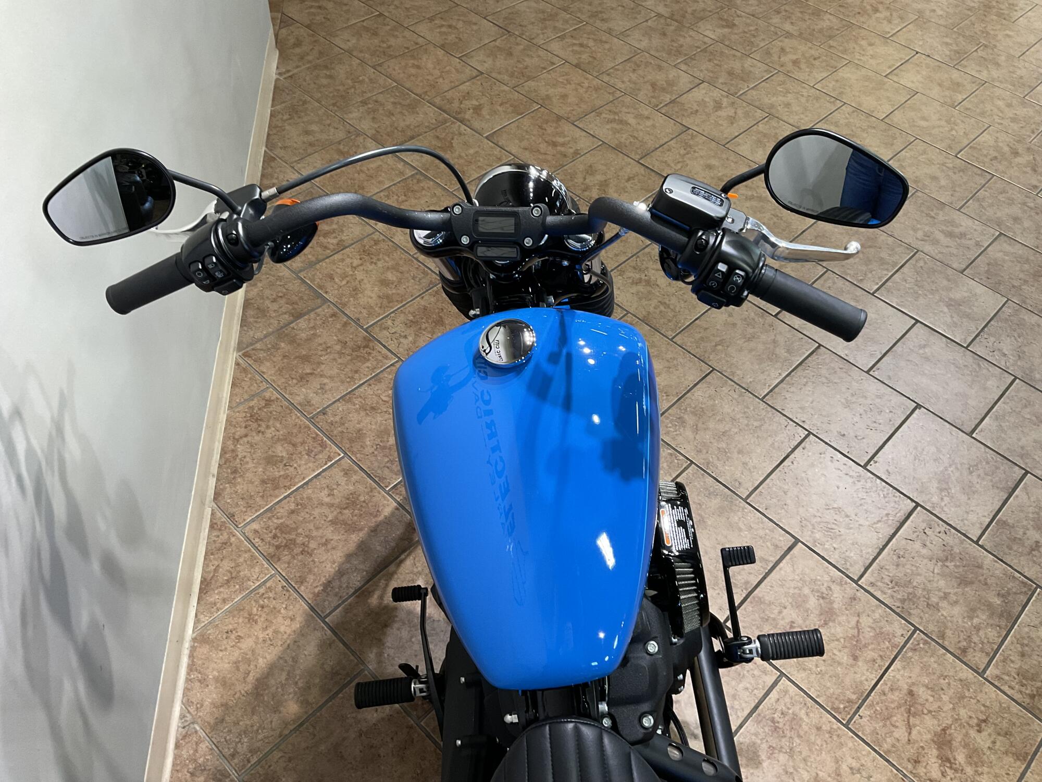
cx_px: 521
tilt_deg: -49.3
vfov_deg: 48.2
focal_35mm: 29
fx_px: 873
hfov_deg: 61.7
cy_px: 391
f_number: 1.8
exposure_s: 1/60
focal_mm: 3
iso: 80
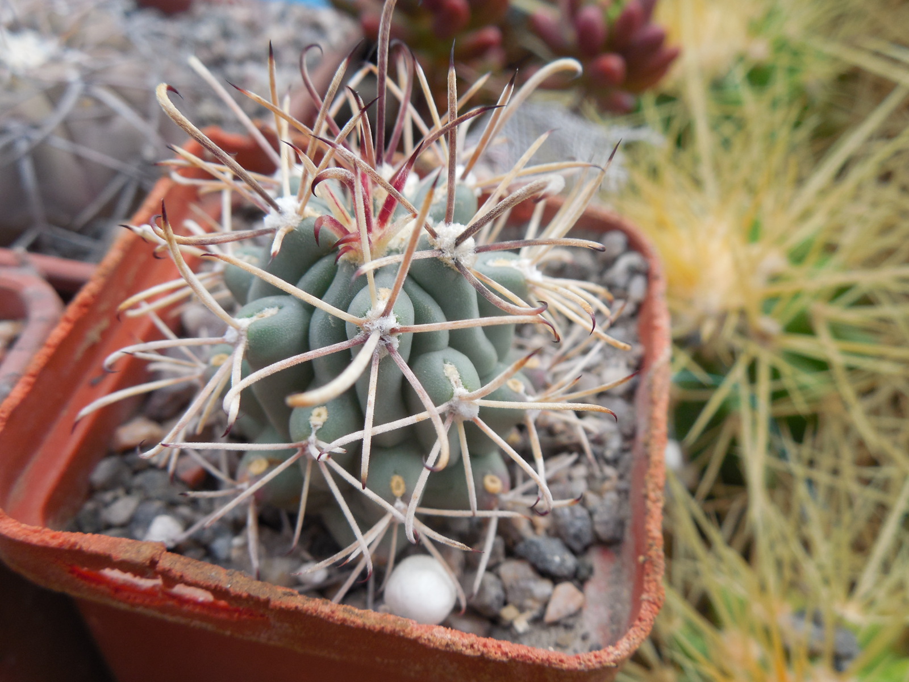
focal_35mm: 31
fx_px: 814
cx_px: 454
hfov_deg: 58.4
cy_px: 341
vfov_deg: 45.4
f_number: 3.6
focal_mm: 5.6
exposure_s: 1/80
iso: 125
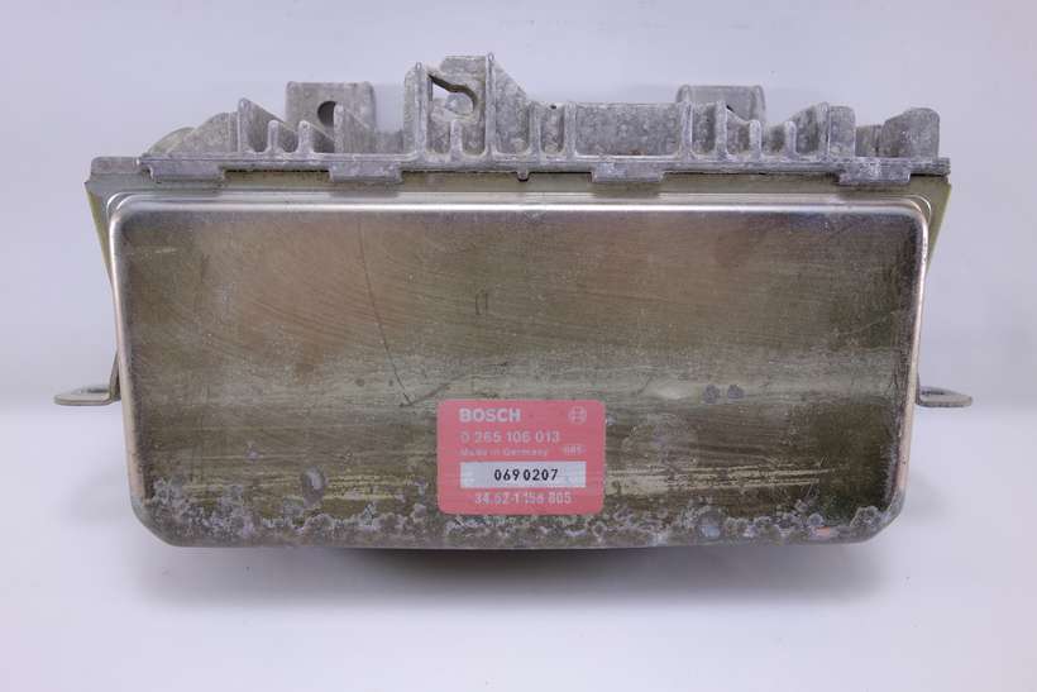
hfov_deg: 65.5
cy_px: 346
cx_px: 518
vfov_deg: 46.4
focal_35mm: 28
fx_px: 807
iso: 125
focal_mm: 10.4
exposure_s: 1/100
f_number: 2.5
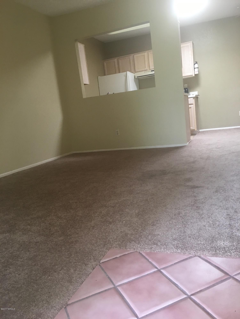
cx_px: 120
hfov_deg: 48.2
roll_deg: +8.0
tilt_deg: -8.8
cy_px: 160
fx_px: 268
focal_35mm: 29
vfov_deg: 61.7
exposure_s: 1/30
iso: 100
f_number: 2.2
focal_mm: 4.15
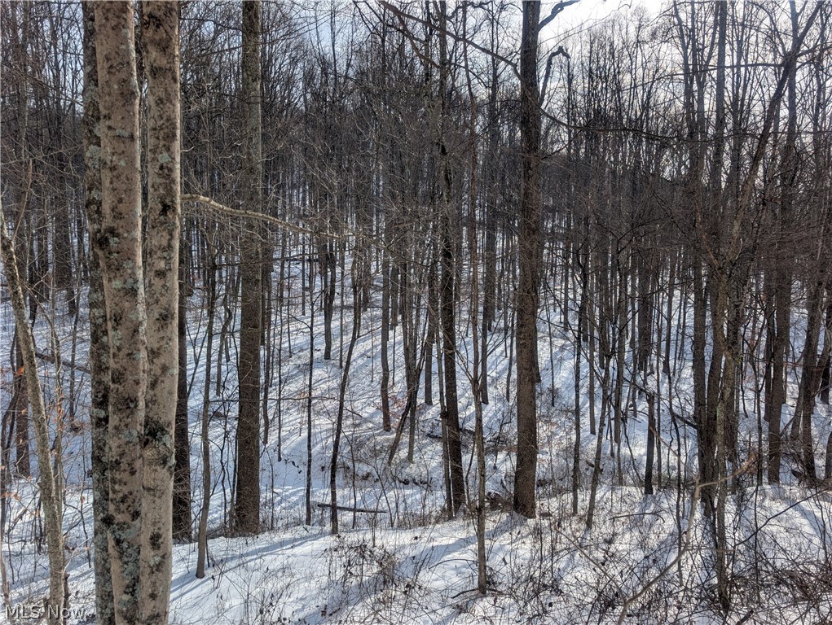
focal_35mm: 24
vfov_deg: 56.9
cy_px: 312
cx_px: 416
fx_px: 577
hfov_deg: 71.5
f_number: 1.68
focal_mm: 6.9
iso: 17
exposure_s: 1/1232
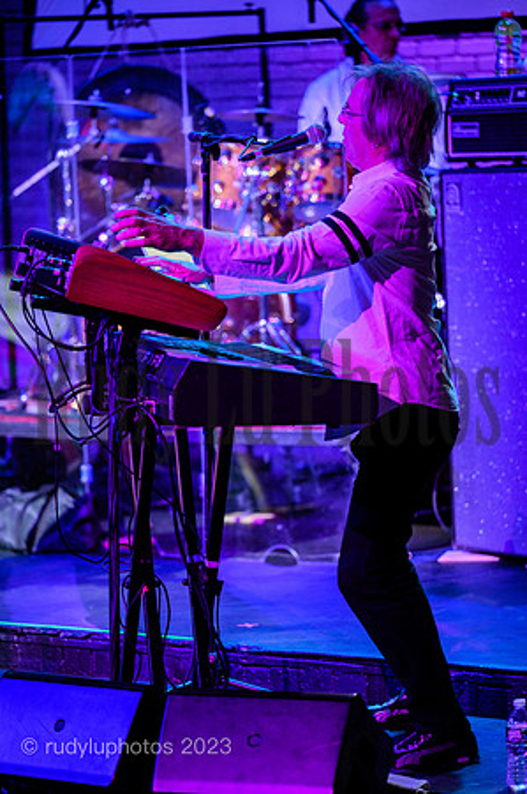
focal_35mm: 155
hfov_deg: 8.8
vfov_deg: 13.3
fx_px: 3411
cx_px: 264
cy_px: 397
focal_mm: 155
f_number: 2.8
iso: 2000
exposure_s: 1/200
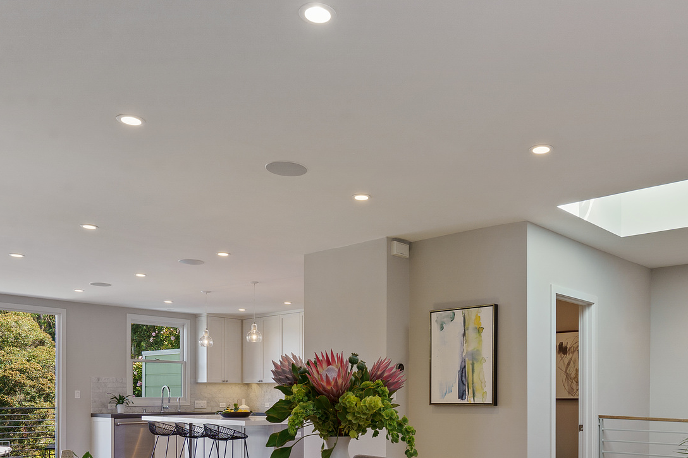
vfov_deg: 38.7
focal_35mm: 32
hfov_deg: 58.2
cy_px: 400
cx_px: 417
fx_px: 611
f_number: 9
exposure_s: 1/15
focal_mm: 17
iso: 250
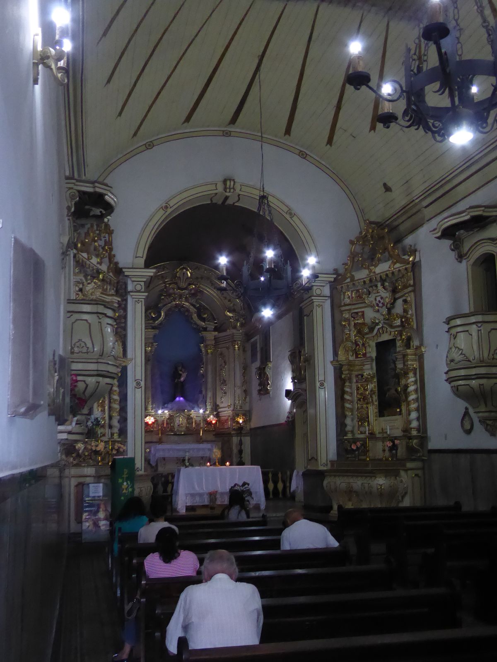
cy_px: 331
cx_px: 248
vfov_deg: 47.9
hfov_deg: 36.8
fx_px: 747
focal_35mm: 39
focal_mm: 6.7
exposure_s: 1/60
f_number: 3.7
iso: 1000
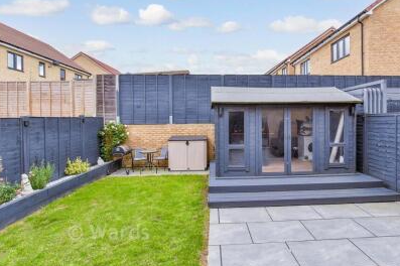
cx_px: 224
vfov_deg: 67.2
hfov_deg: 89.6
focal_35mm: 18
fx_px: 200
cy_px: 122
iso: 500
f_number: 7.1
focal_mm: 10
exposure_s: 1/200
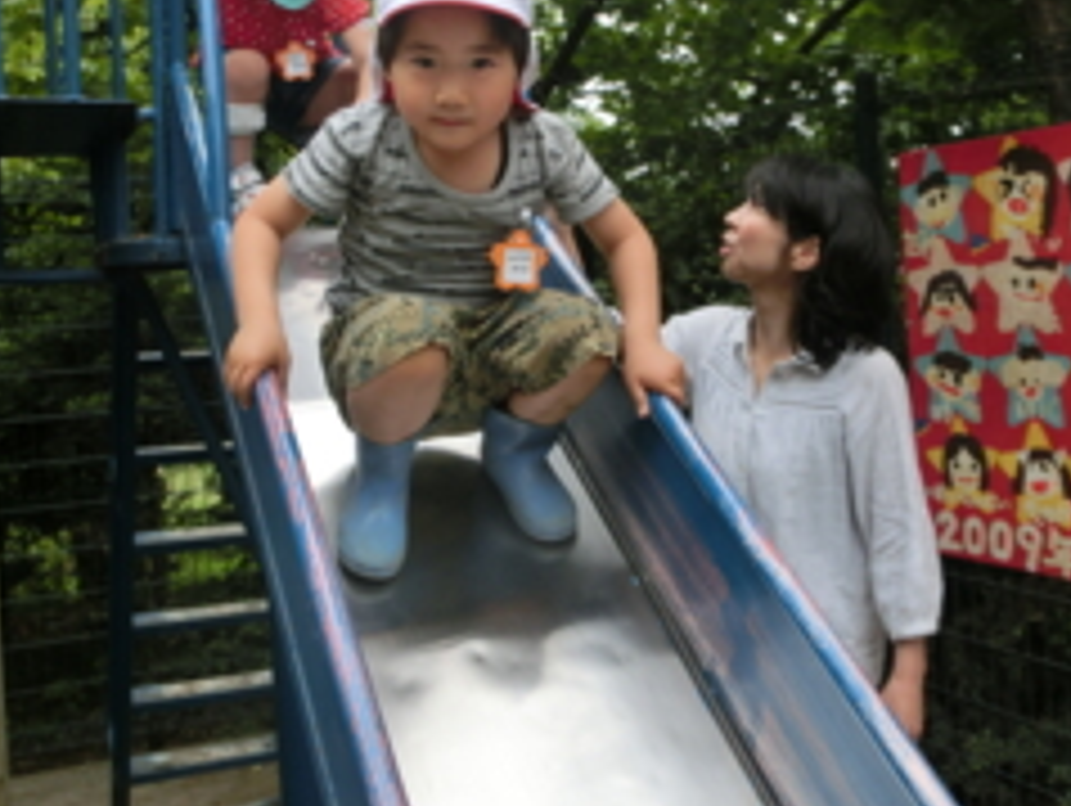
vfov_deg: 34.2
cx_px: 522
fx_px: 1301
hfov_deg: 44.7
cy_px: 293
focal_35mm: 42
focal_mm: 4.43
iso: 80
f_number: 3.2
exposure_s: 1/200
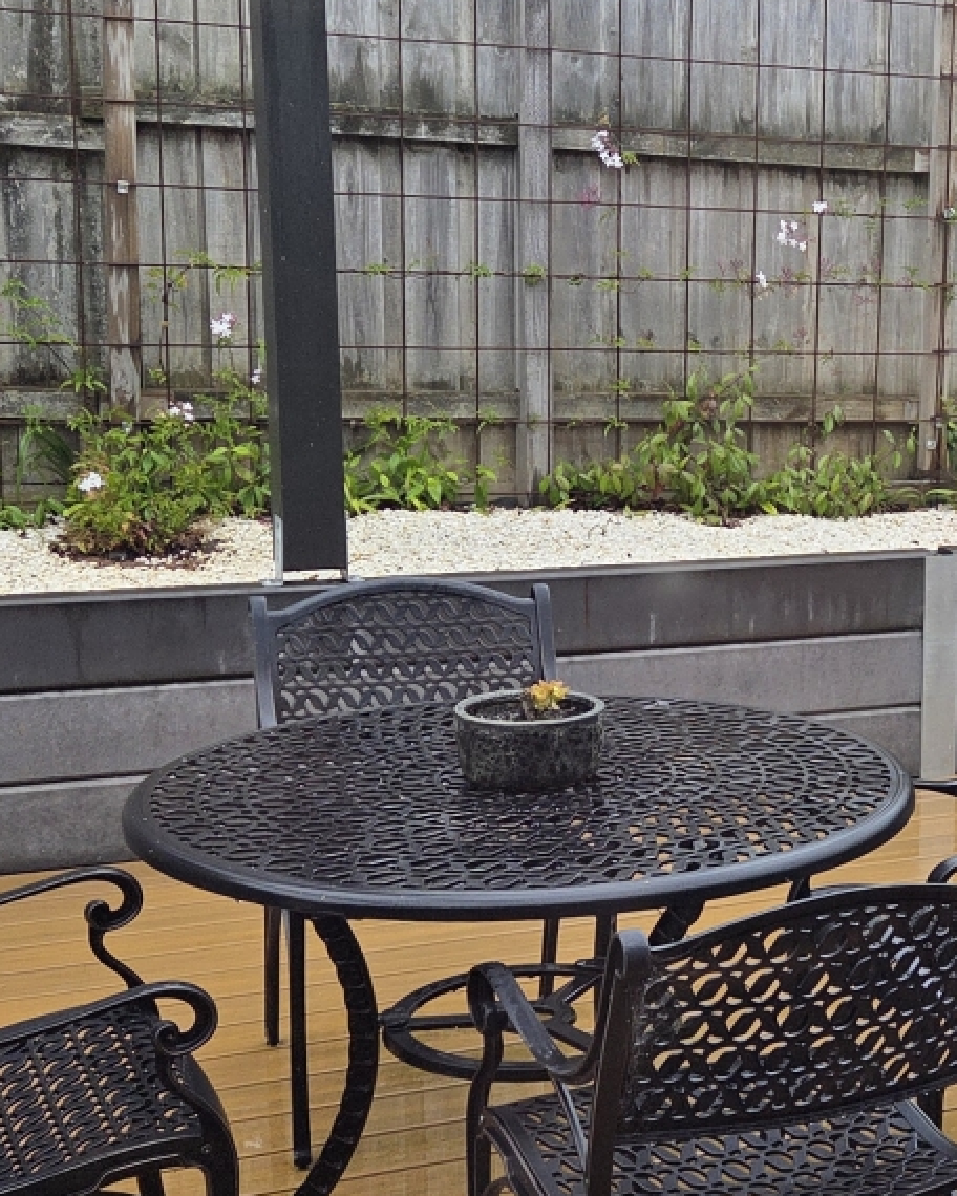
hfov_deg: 23.1
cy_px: 606
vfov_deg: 30.0
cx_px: 982
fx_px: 2230
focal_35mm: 63
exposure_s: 1/180
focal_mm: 5.4
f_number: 1.8
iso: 40
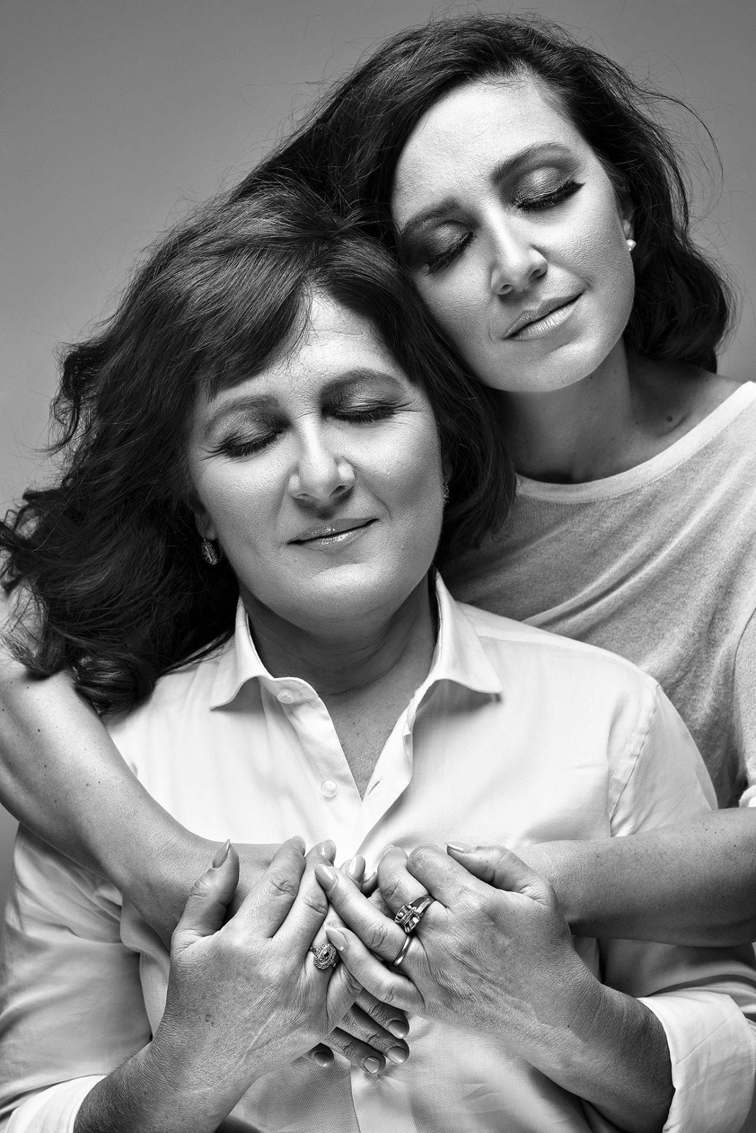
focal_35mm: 50
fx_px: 1574
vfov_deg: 39.6
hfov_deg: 27.0
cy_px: 566
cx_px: 378
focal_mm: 50
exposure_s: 1/200
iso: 100
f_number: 8
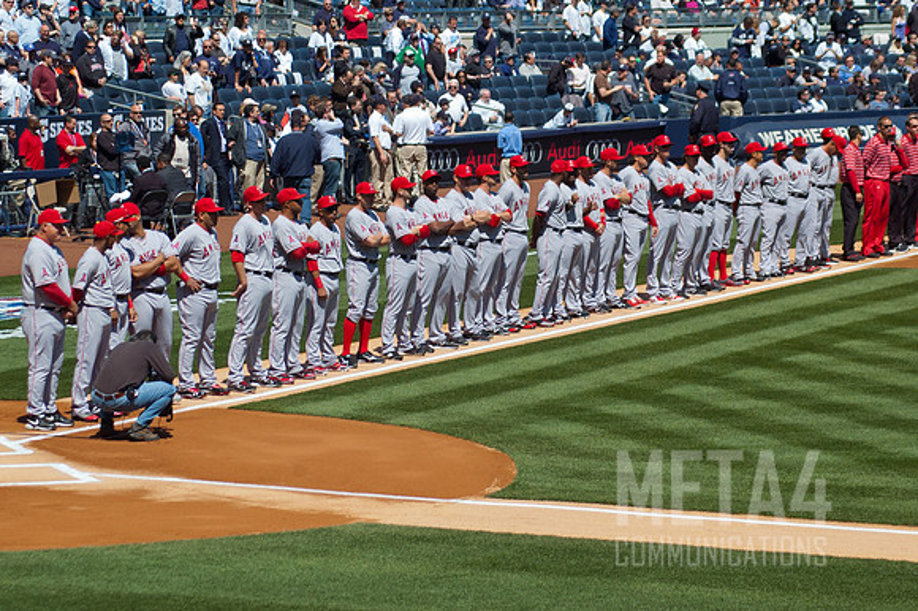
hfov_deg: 12.6
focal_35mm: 163
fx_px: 4148
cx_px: 474
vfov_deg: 8.4
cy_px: 278
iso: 320
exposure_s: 1/1000
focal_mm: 90
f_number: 8
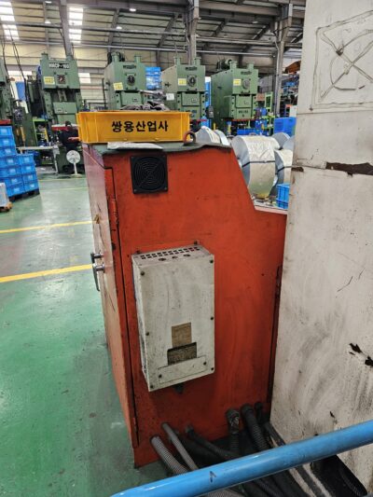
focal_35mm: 23
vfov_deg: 73.9
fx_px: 330
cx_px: 186
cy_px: 248
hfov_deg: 58.9
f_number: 1.7
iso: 320
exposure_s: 1/120
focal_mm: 6.3
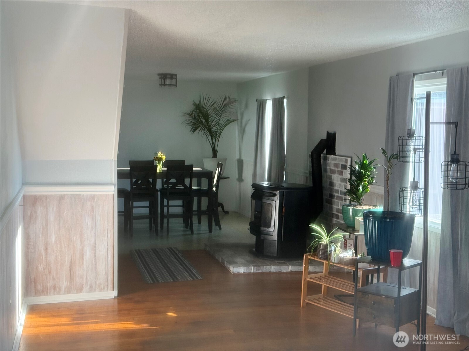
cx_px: 234
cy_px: 176
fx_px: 650
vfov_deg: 30.3
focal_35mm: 48
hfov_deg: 39.7
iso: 125
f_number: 1.78
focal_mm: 6.76
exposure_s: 1/242
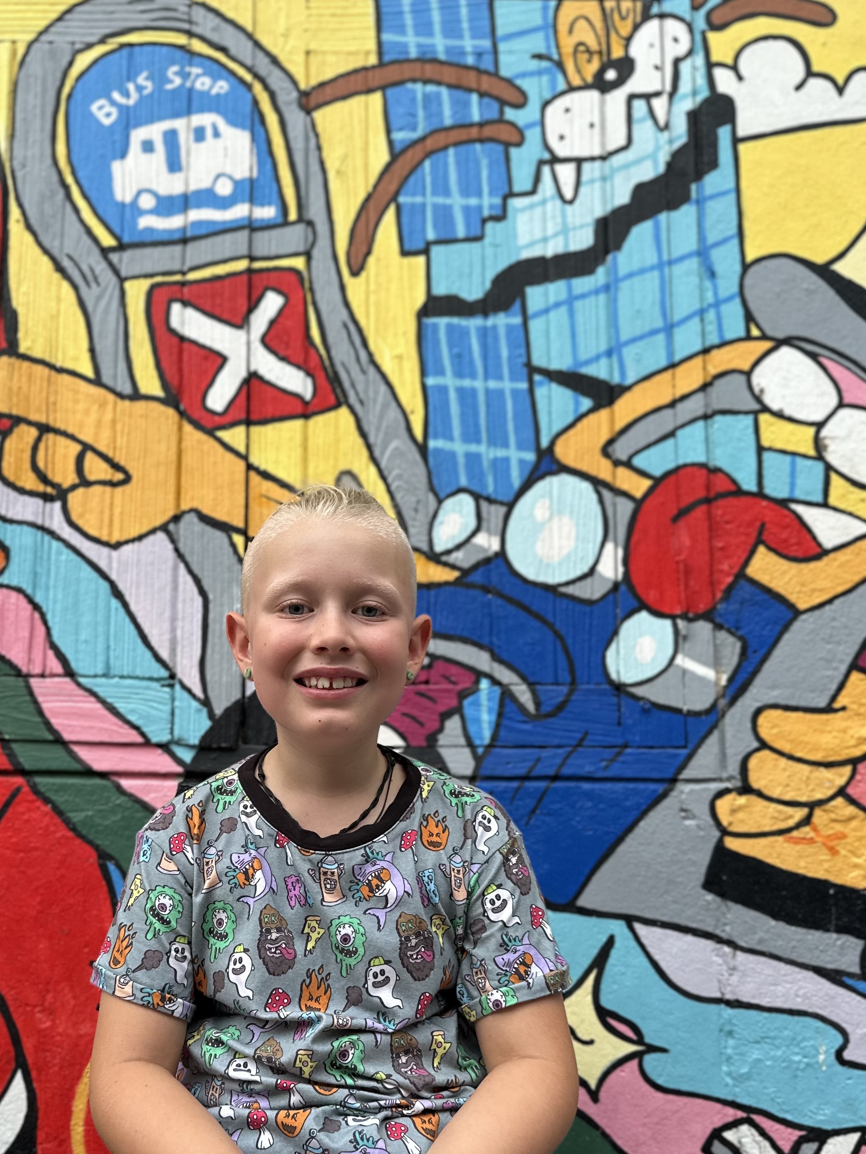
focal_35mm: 34
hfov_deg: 41.3
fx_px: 1134
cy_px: 743
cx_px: 295
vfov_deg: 53.2
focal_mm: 6.86
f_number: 1.78
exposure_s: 1/121
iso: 160
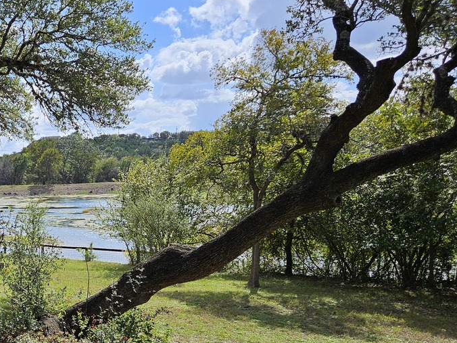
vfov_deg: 29.6
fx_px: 647
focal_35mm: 49
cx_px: 26
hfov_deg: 36.0
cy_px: 199
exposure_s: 1/1994
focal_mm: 5.4
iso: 25
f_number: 1.8
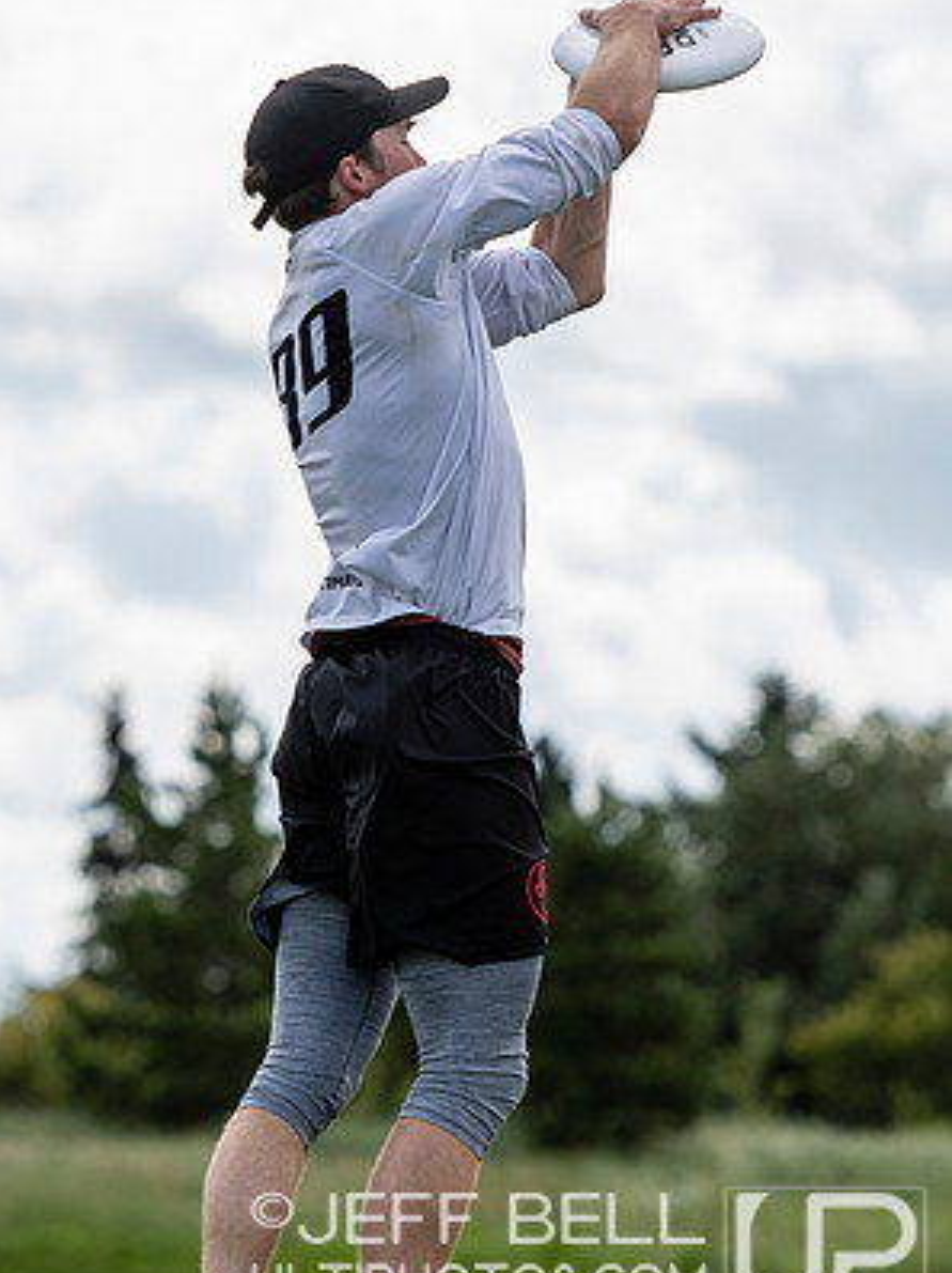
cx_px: 474
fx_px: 15903
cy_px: 529
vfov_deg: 4.6
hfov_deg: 3.4
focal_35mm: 433
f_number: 4
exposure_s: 1/1250
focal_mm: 155
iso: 160
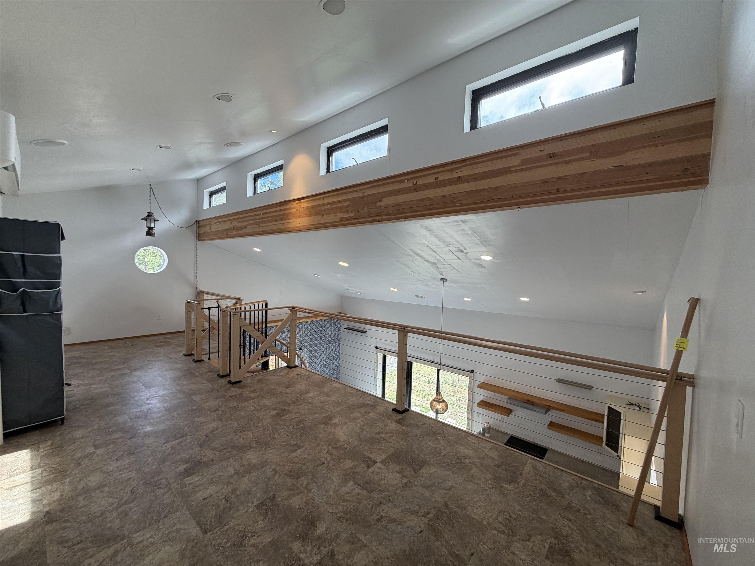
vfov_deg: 85.7
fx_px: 305
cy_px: 283
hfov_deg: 102.1
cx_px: 378
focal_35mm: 14
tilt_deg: -2.4
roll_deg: -1.8
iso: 80
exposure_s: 1/120
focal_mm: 2.22
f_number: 2.2
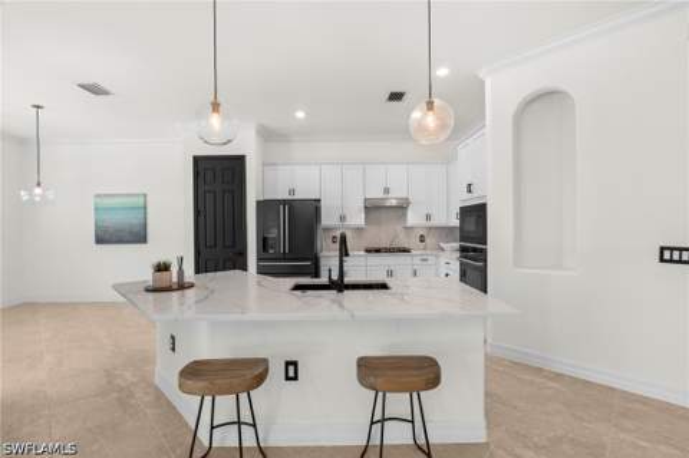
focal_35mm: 16
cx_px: 344
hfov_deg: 96.8
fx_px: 306
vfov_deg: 73.6
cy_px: 229
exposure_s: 1/2
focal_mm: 16
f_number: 9
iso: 200
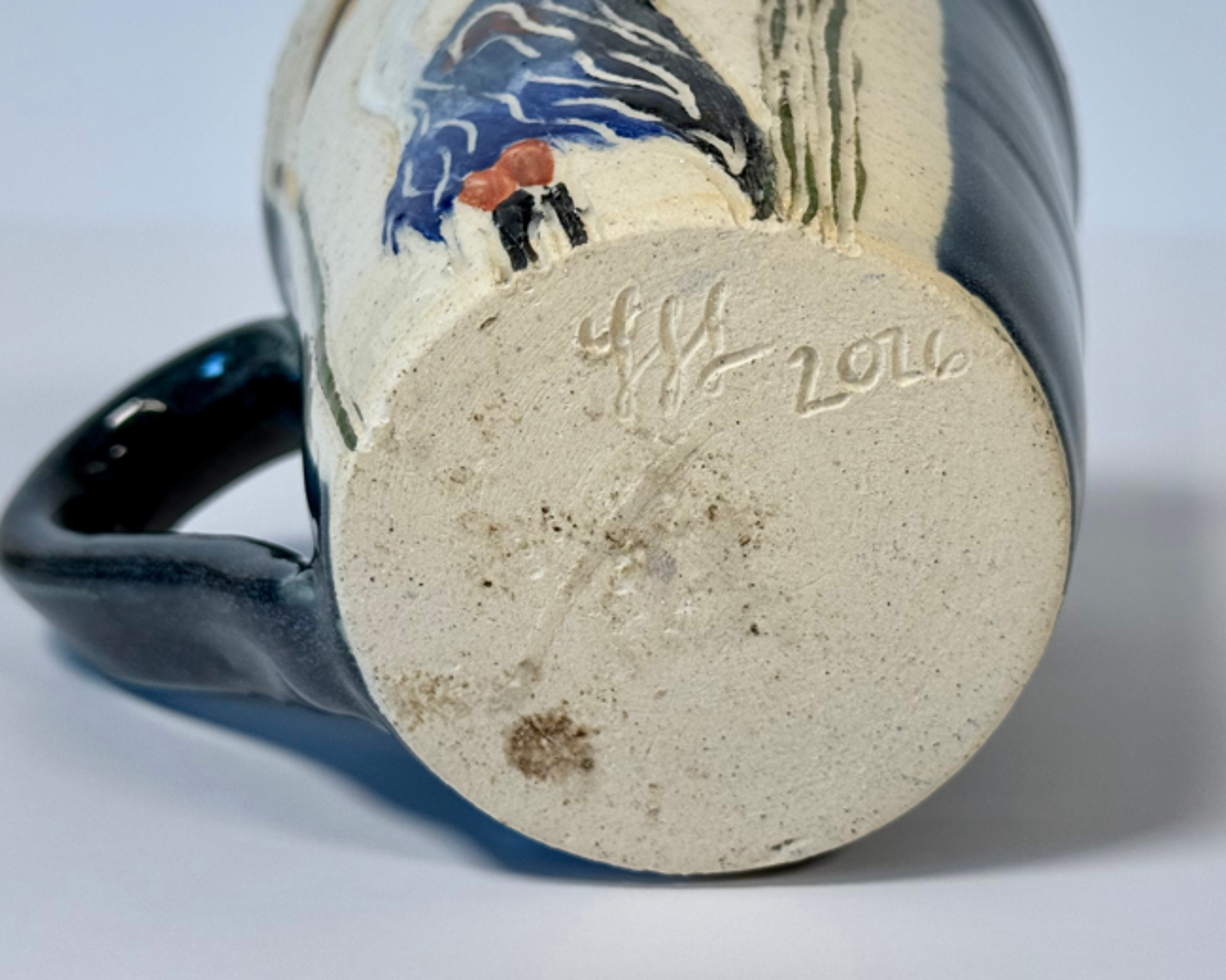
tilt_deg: -14.9
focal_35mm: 65
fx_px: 2358
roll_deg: +1.5
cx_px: 676
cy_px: 416
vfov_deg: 23.5
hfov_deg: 29.1
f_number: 1.78
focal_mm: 6.76
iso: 80
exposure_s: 1/309
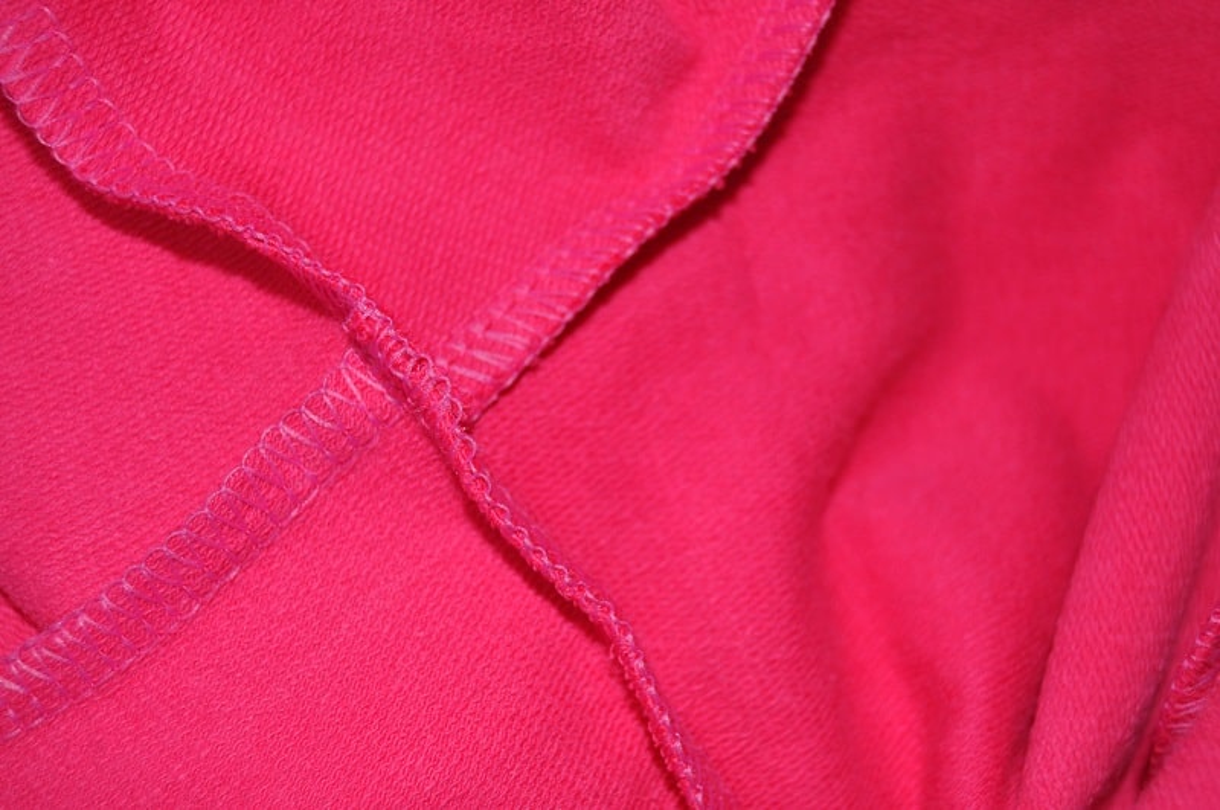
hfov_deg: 37.9
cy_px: 405
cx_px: 610
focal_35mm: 52
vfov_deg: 25.7
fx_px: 1777
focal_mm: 35
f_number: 4.5
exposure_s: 1/60
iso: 200
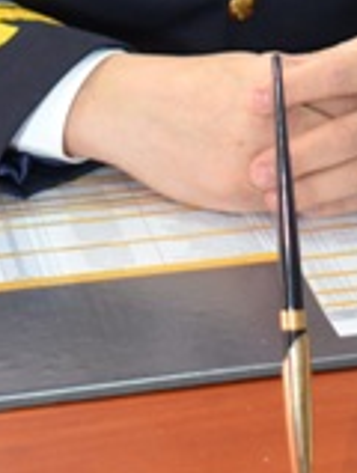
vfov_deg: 10.8
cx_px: 171
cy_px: -300
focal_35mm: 173
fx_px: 2374
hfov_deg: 8.6
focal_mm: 25
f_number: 4
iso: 800
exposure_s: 1/60
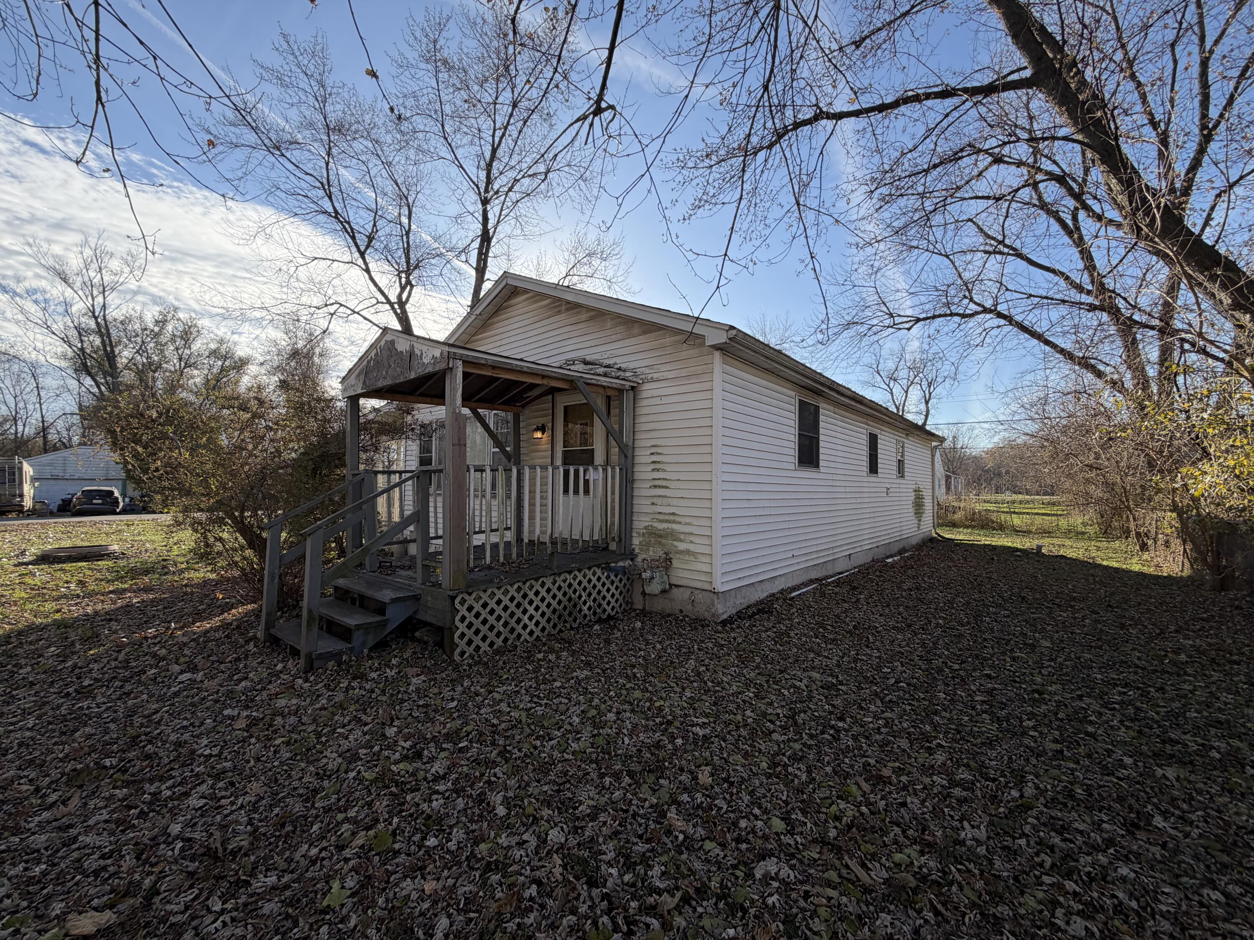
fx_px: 507
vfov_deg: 85.7
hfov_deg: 102.1
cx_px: 627
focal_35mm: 14
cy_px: 470
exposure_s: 1/770
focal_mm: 2.22
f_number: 2.2
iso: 32
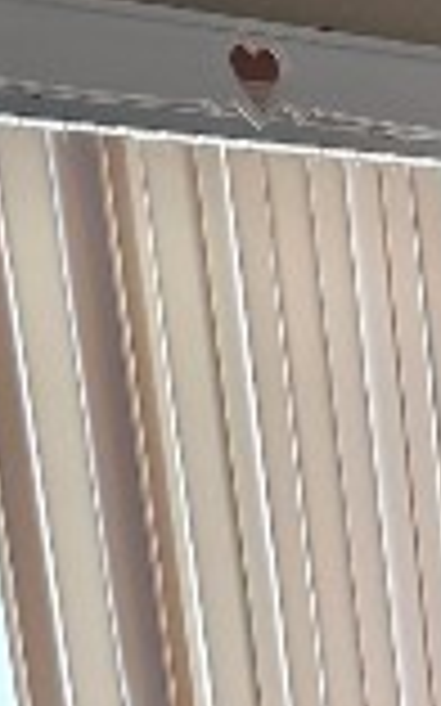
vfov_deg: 16.2
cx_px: 1134
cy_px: 1030
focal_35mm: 119
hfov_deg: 9.5
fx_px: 2290
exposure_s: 1/120
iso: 200
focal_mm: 6.3
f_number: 1.7
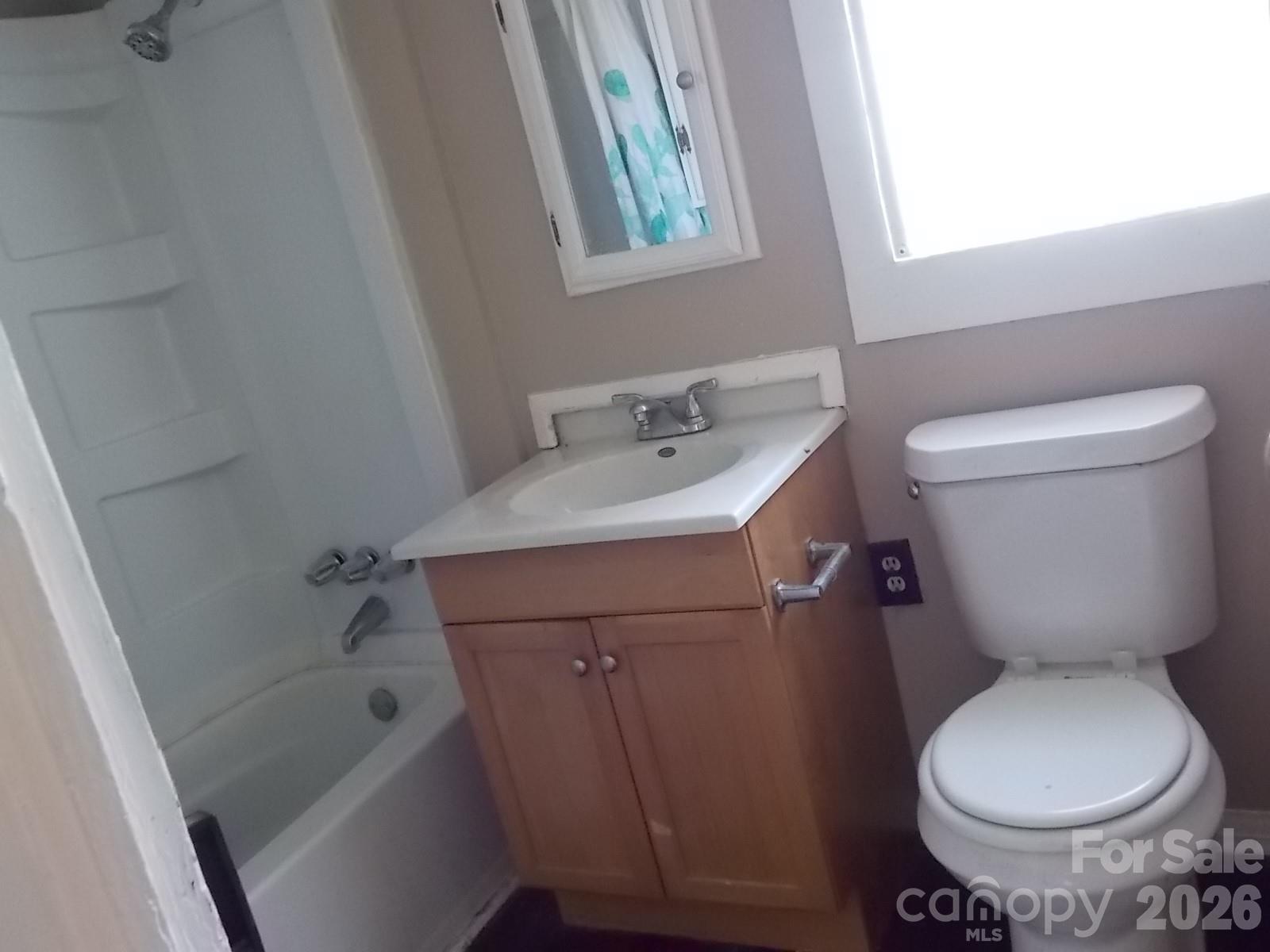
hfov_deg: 60.0
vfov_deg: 46.8
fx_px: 1101
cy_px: 476
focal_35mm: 30
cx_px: 635
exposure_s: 1/2.5
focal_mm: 5.3
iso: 400
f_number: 3.3
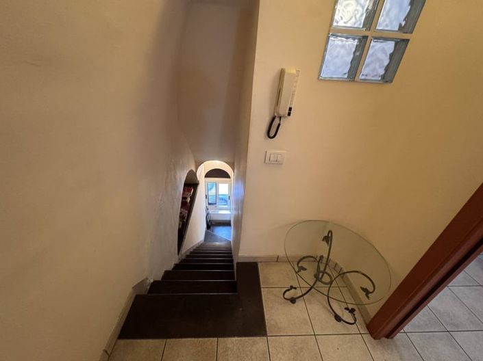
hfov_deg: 102.1
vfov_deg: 85.6
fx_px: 195
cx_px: 242
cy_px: 180
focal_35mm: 14
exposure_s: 1/50
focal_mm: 2.22
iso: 800
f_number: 2.2
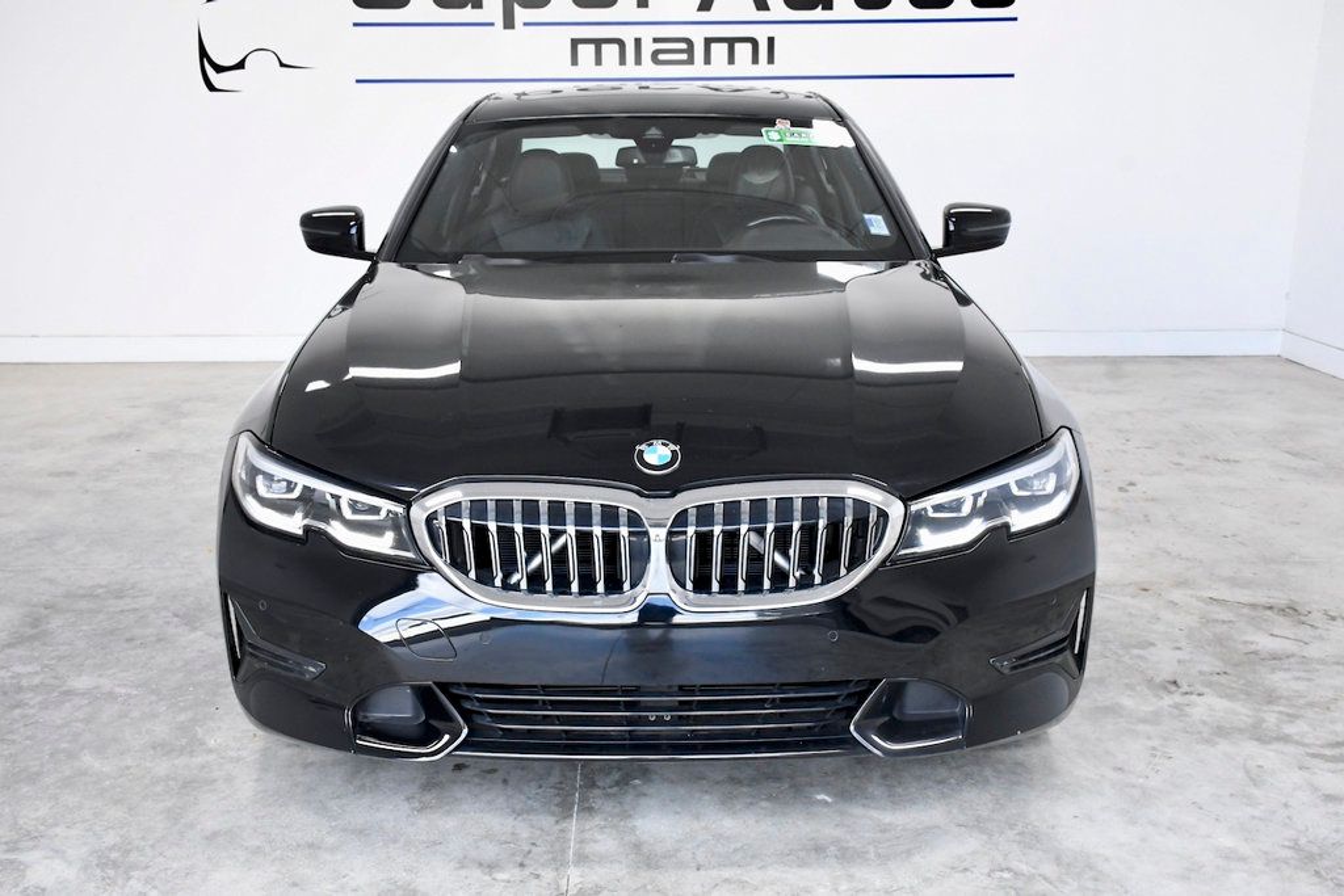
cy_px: 448
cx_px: 672
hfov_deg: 49.5
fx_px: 1456
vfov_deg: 34.2
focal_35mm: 39
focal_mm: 26
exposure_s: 1/250
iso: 2500
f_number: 8
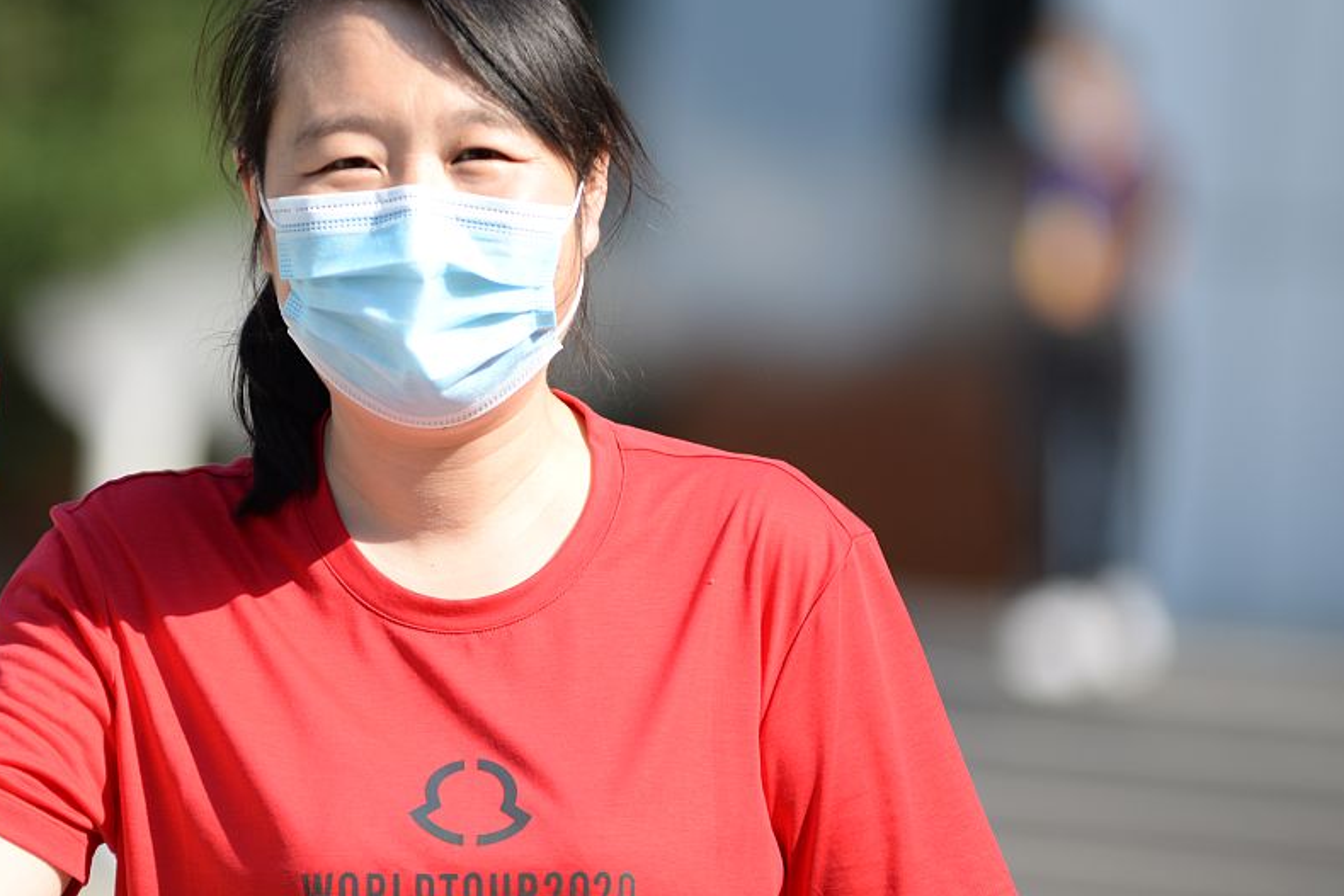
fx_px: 11351
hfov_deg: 6.8
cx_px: 430
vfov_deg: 4.5
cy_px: 409
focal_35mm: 304
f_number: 2.8
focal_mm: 200
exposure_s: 1/1600
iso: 200
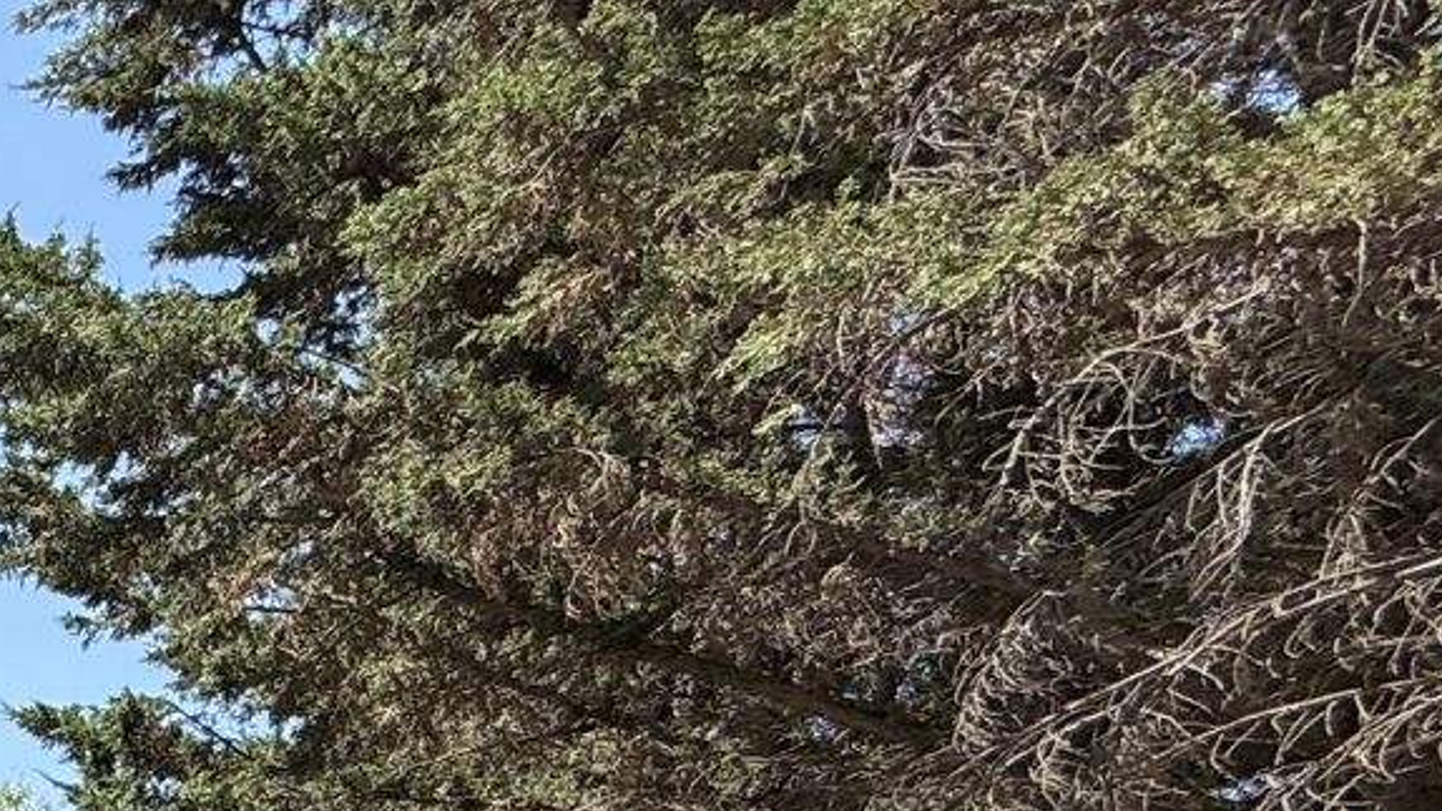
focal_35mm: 51
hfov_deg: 26.4
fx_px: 1950
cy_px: 1205
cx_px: -821
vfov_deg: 20.3
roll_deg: -0.2
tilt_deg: +3.9
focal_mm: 2.22
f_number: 2.2
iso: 40
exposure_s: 1/770
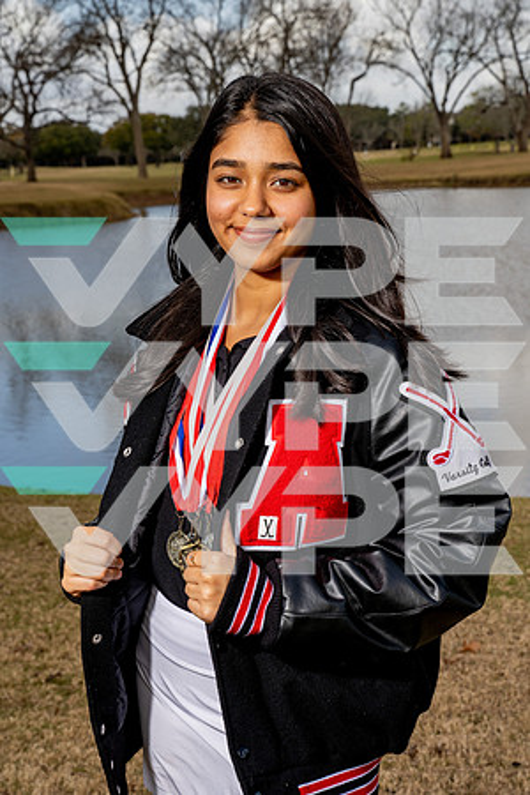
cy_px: 398
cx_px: 265
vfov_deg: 28.8
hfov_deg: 19.5
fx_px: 1546
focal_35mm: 70
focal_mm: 70
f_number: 11
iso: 100
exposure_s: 1/250
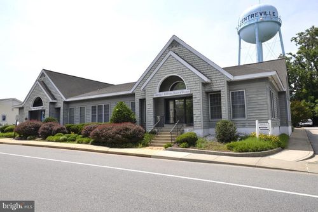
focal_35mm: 25
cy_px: 106
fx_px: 221
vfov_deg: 51.3
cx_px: 159
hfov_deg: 71.5
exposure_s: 1/200
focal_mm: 25
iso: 100
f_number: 9
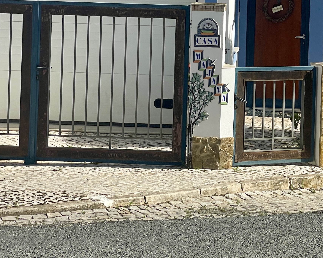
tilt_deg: -2.4
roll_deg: -1.4
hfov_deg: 16.2
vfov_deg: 12.9
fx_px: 1128
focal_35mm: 118
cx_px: 255
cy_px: 5
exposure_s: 1/2398
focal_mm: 6
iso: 25
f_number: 2
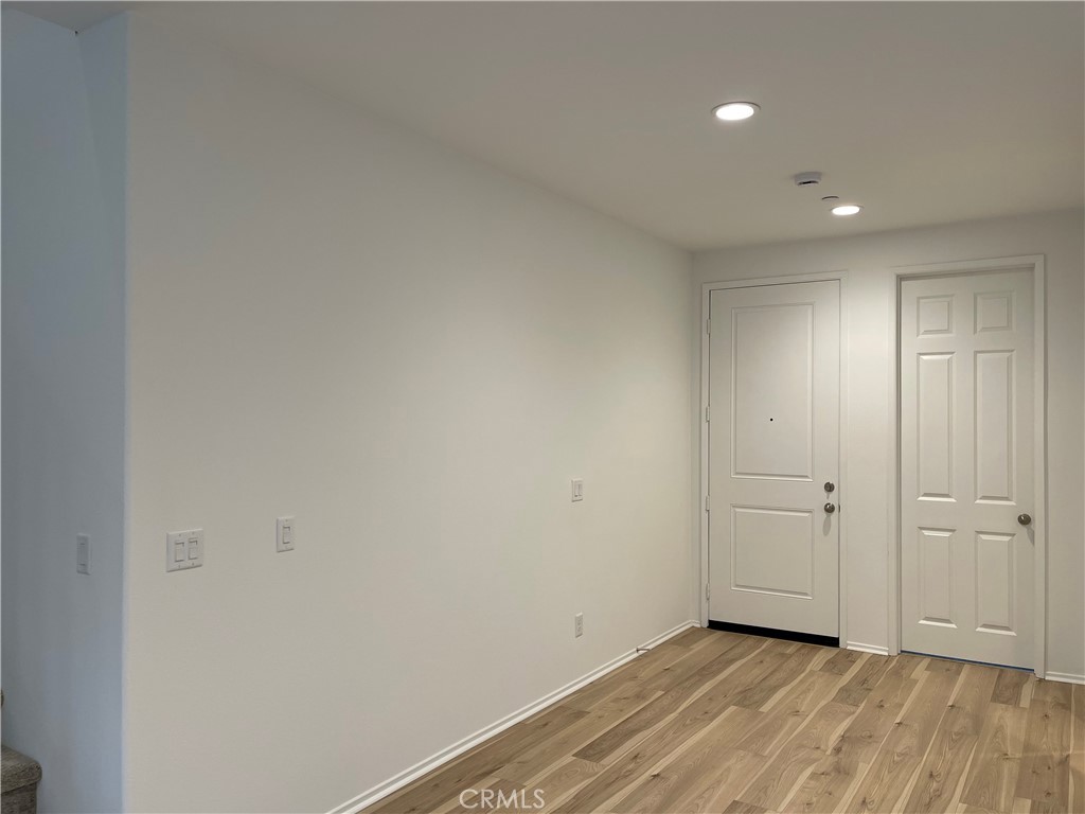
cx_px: 542
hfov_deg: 69.4
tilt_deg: +0.2
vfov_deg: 54.9
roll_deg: -0.3
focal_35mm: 25
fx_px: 784
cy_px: 407
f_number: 1.6
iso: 100
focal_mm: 5.1
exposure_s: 1/120
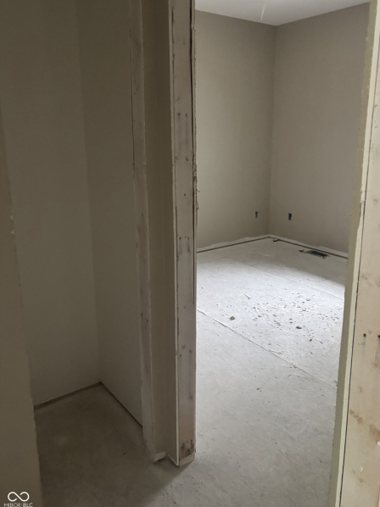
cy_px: 231
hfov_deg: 48.1
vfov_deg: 61.6
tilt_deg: -12.8
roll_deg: +0.9
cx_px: 209
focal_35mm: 29
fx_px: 425
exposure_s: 1/40
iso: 640
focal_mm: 5.96
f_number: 1.6
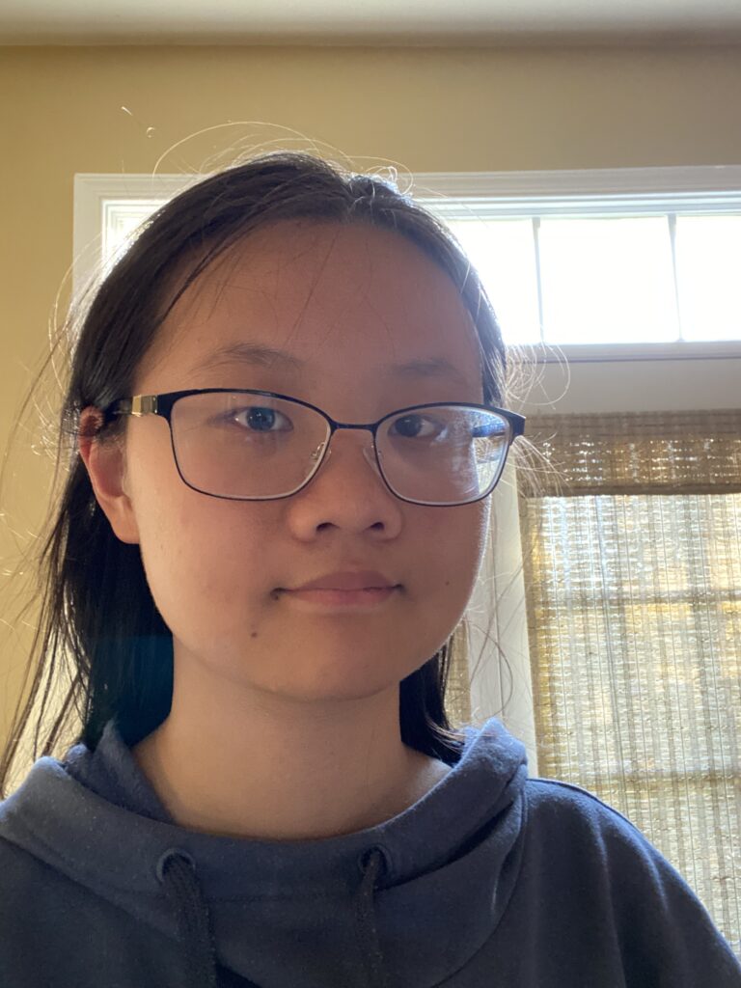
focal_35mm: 30
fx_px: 856
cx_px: 370
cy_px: 494
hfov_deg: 46.8
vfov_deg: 60.0
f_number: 2.2
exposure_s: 1/30
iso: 500
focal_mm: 2.71
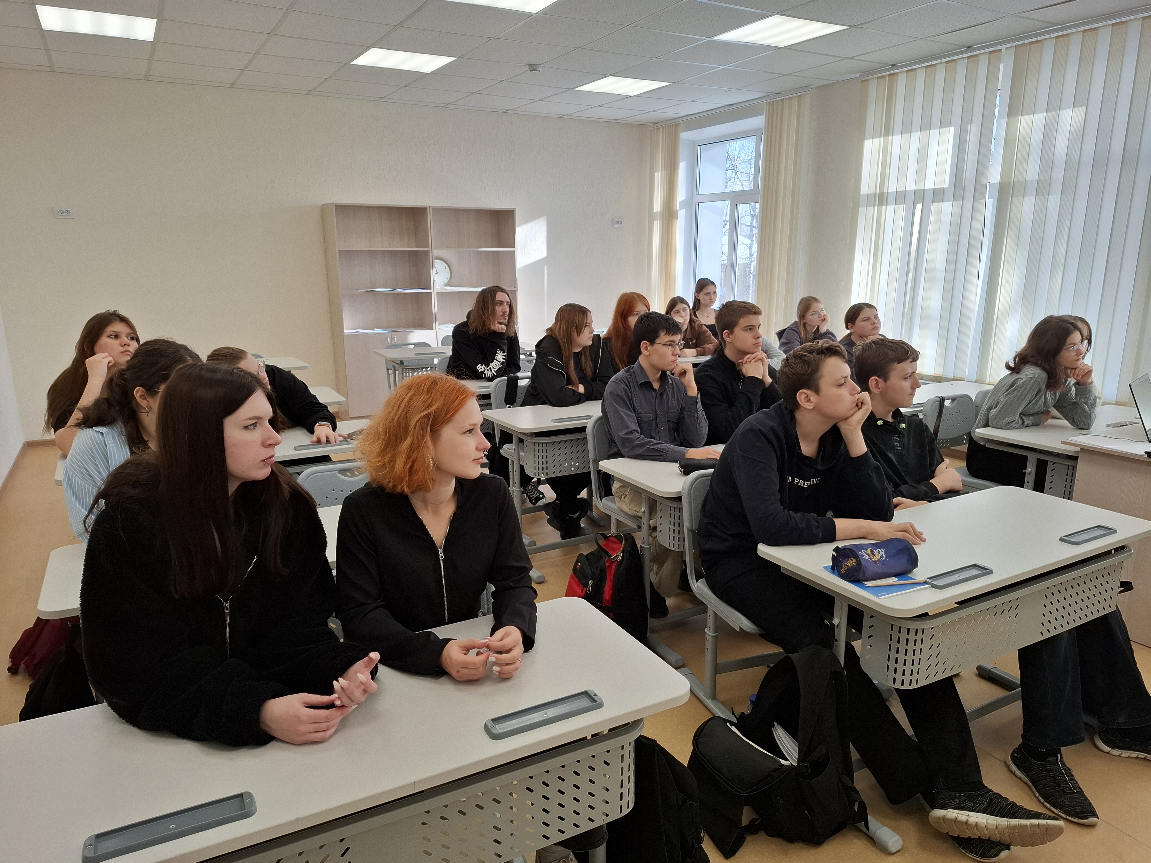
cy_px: 432
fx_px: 765
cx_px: 576
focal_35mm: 23
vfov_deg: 58.9
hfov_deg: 73.9
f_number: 1.8
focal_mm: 5.54
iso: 50
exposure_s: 1/100
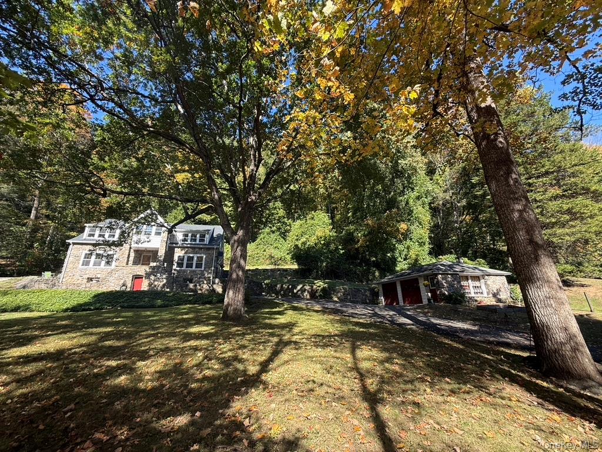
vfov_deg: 85.7
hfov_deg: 102.1
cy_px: 226
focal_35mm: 14
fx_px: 243
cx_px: 301
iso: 64
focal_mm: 2.22
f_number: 2.2
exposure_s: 1/294
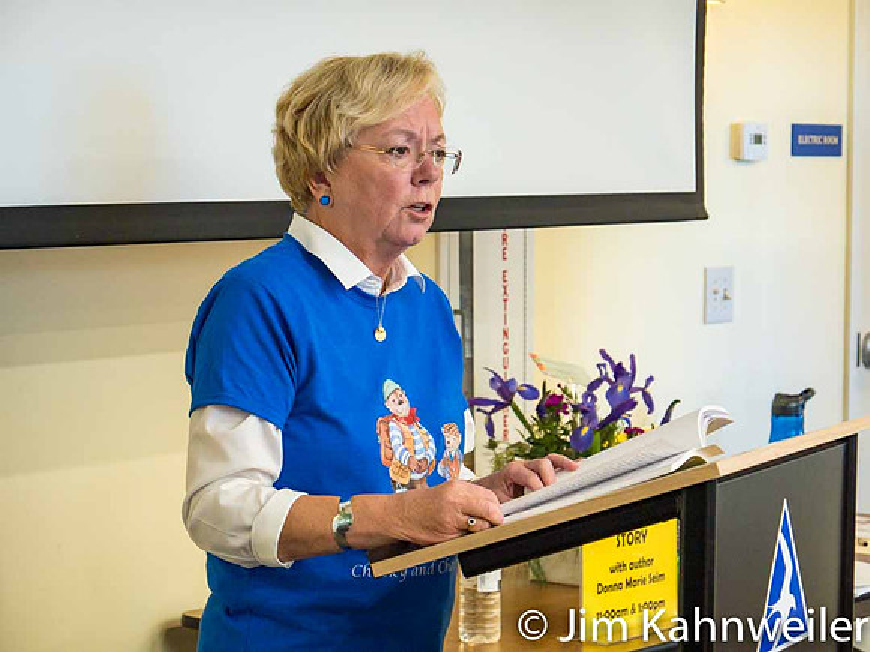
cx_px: 435
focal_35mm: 104
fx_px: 2614
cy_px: 326
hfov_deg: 18.9
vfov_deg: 14.2
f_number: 4.5
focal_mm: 52
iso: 1600
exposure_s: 1/100
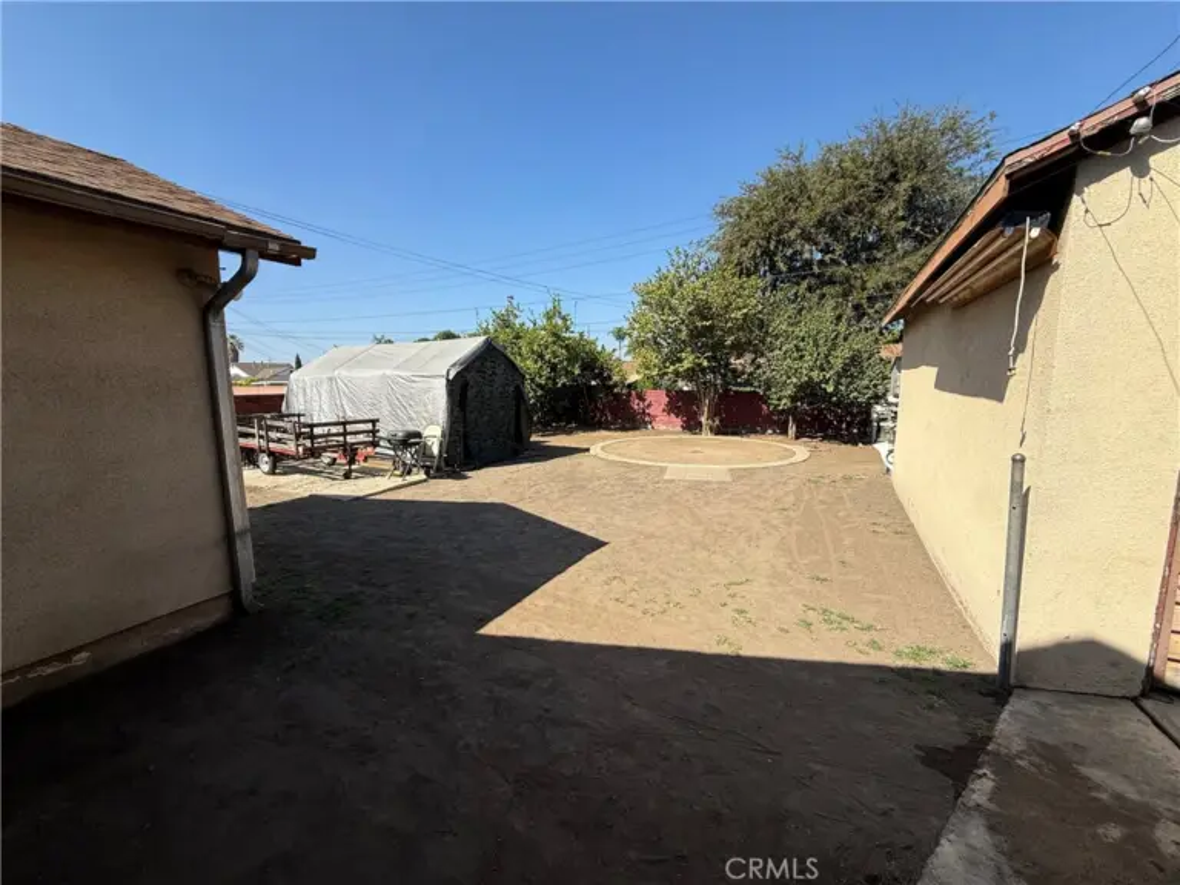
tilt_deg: -7.4
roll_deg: +0.4
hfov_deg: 102.1
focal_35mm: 14
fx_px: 477
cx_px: 590
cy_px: 442
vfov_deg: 85.7
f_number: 2.2
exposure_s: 1/1656
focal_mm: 2.22
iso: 50
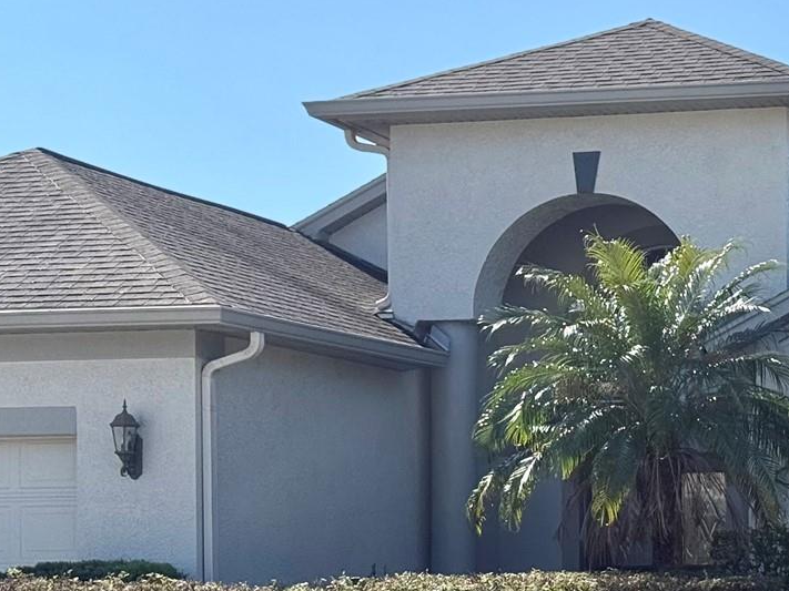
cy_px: 590
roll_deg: +2.5
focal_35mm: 108
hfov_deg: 17.7
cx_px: 841
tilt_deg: +1.1
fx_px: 2461
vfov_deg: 13.5
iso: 80
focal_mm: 6.76
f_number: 1.78
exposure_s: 1/4587
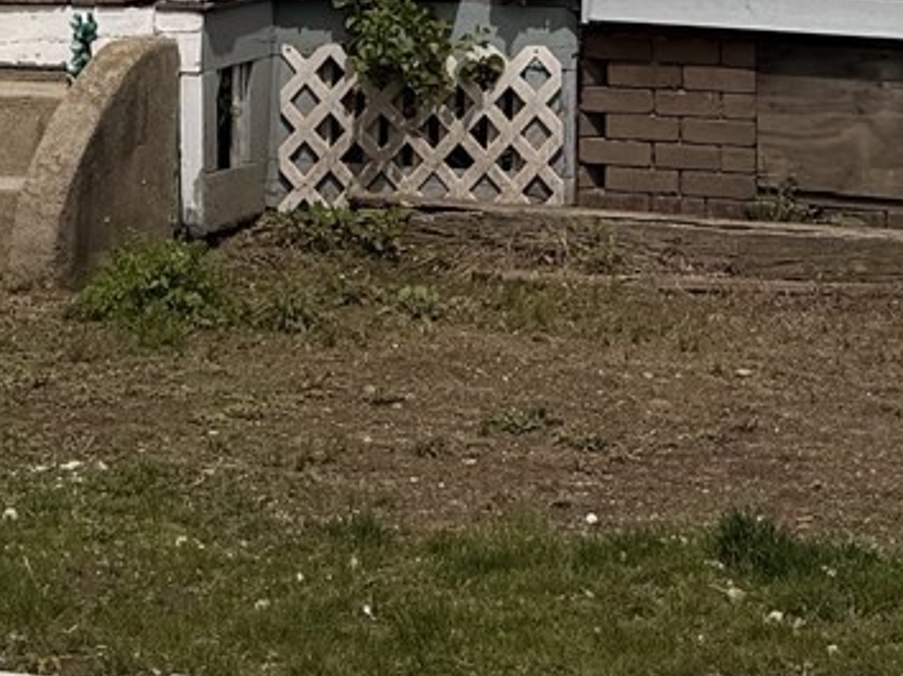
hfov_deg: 14.2
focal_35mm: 139
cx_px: 444
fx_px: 3624
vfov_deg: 9.4
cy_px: -1000
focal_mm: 6.76
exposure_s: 1/10309
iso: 80
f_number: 1.78
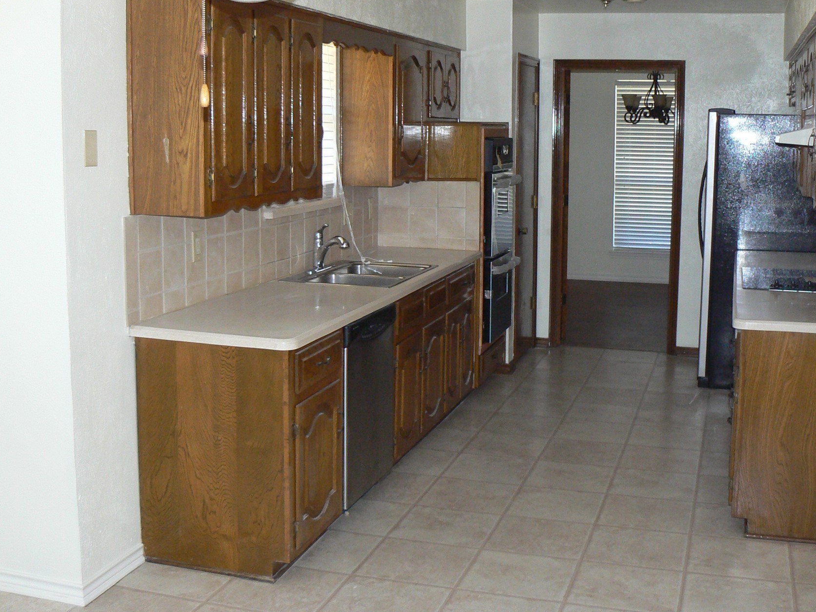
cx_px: 437
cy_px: 246
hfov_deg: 42.9
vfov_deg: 32.8
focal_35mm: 44
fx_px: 1037
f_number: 2.8
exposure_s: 1/30
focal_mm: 6
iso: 160
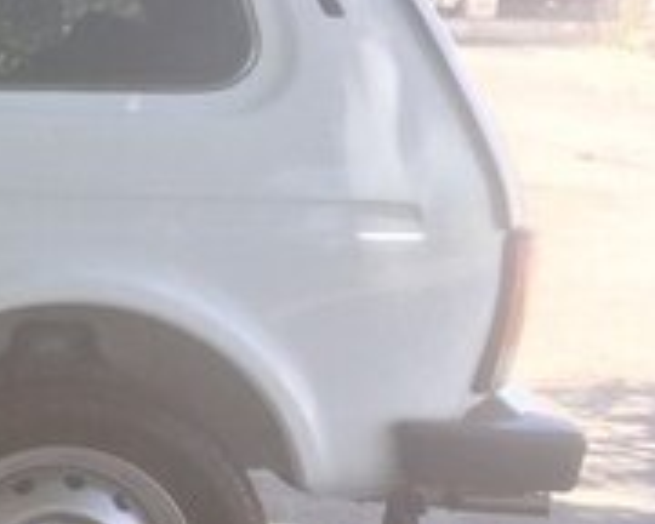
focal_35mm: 104
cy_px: 431
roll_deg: -2.7
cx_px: -400
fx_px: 2016
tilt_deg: -11.2
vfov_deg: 14.7
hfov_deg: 16.4
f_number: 2.2
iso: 32
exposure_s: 1/297
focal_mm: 4.15
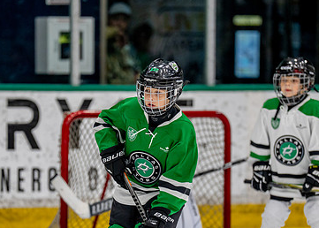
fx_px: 3824
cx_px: 137
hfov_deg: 4.8
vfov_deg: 3.4
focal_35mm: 422
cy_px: 172
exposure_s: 1/1250
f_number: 2.8
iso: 1000
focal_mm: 200
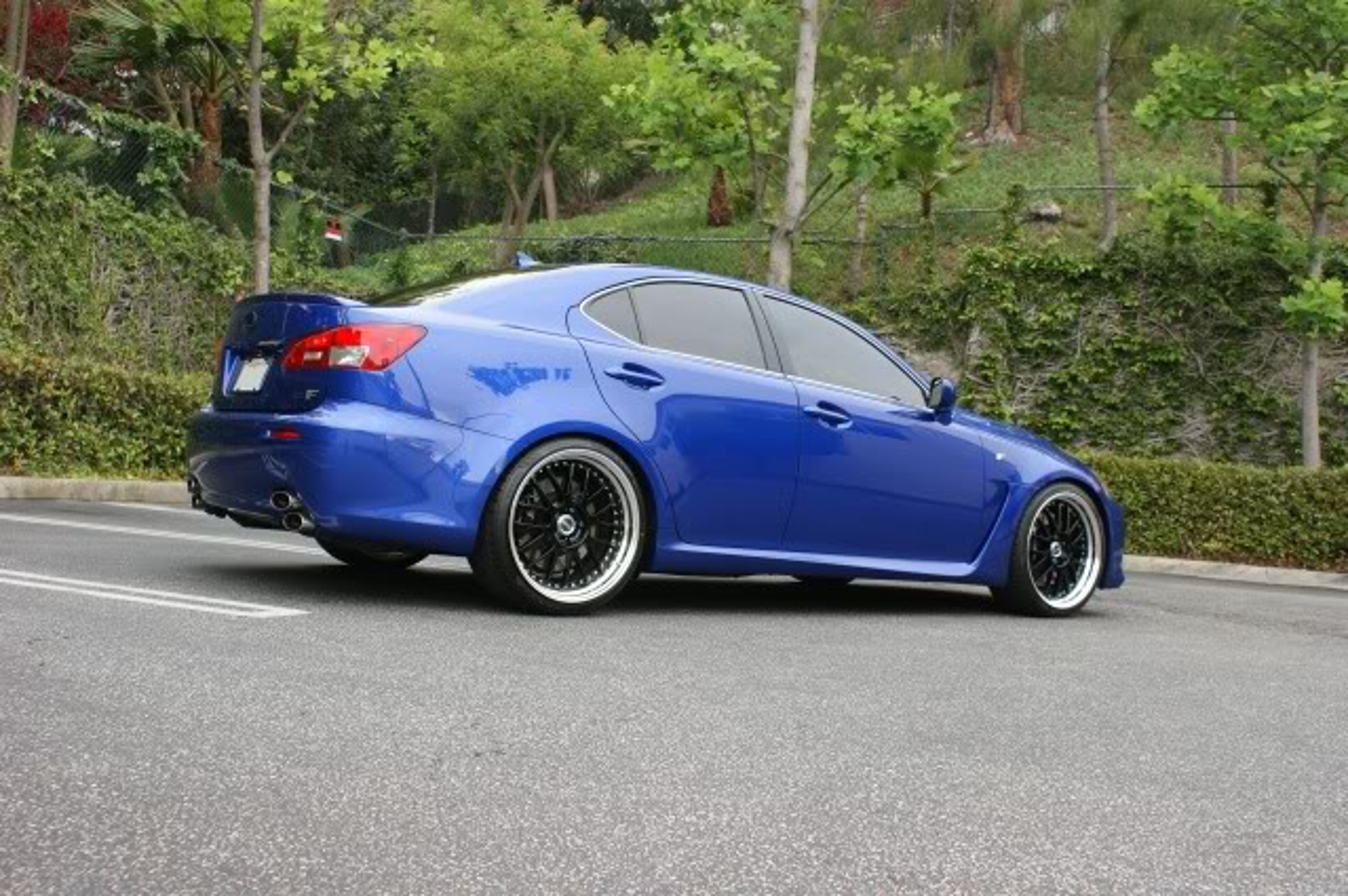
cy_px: 448
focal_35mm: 36
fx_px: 1347
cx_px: 674
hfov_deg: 53.2
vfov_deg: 36.8
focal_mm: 24
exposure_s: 1/40
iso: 100
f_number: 4.5
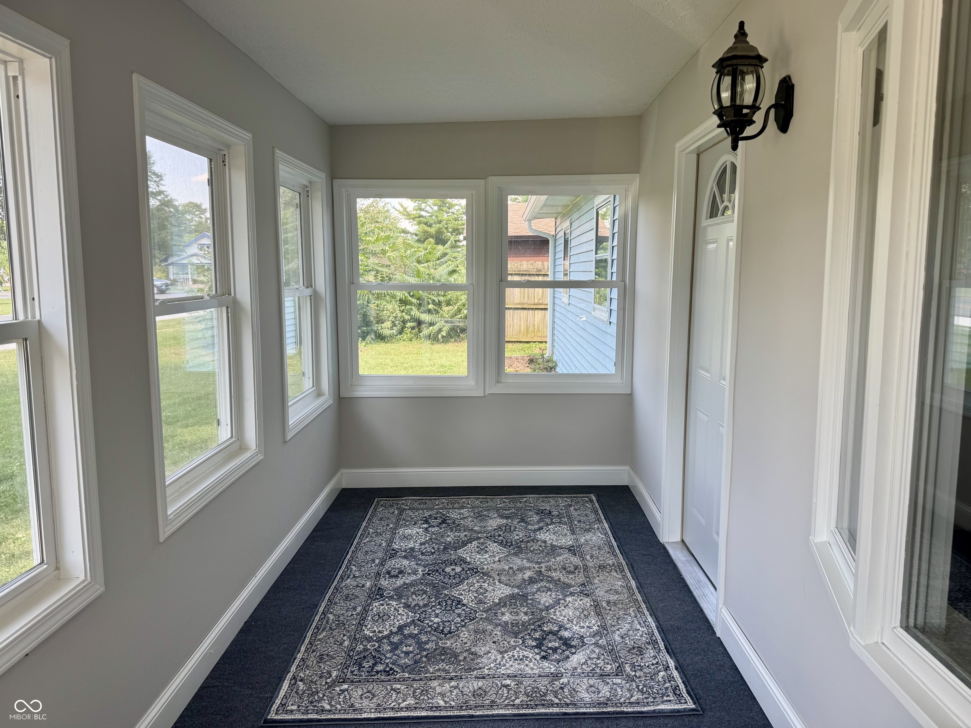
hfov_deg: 71.6
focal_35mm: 24
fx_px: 673
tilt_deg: -8.2
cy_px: 364
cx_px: 486
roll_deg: -1.3
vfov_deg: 56.8
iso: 50
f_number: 1.78
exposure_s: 1/124
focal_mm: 6.76
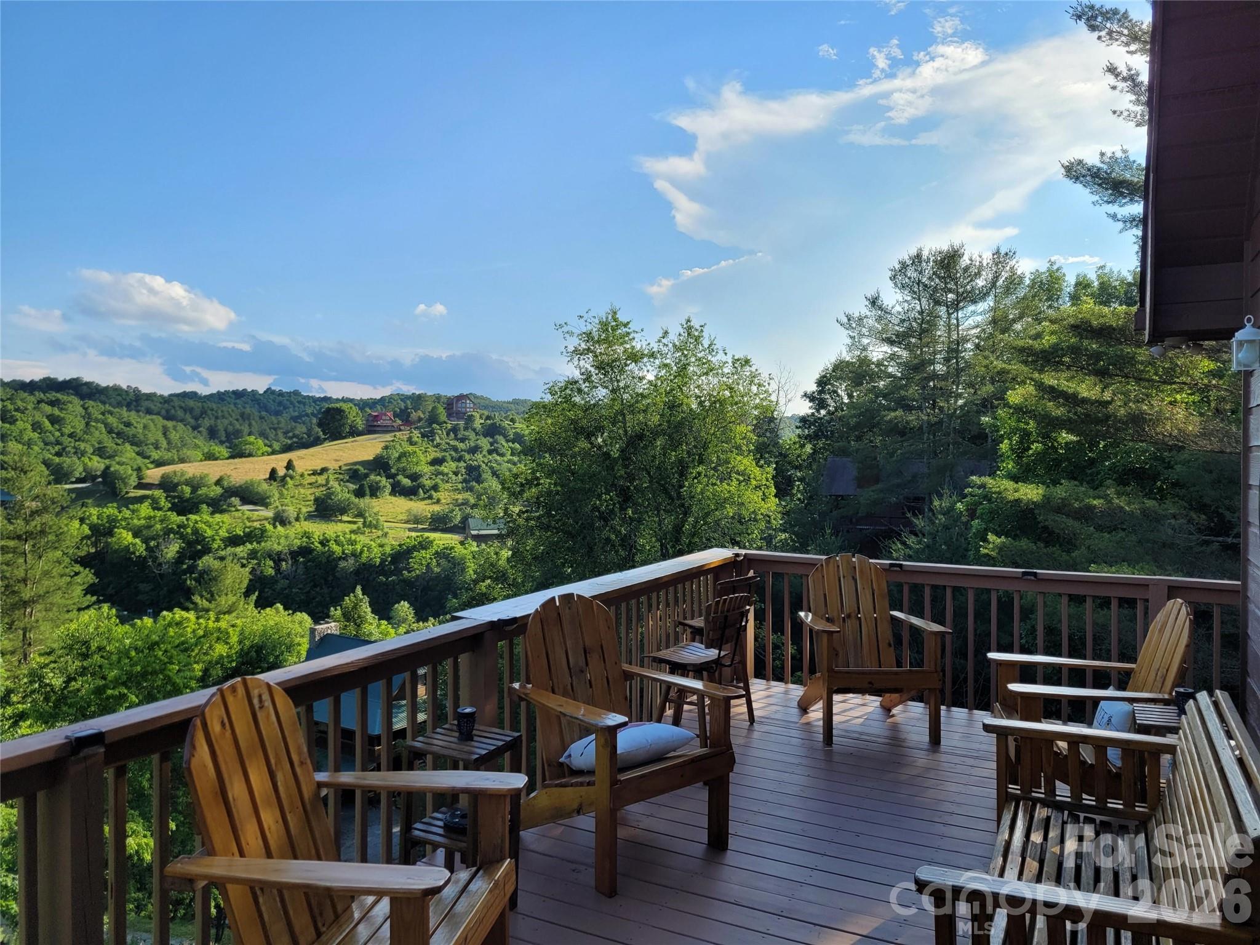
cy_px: 472
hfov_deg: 67.3
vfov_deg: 53.1
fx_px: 946
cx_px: 630
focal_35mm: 26
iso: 40
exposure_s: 1/1422
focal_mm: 5.4
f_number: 1.8
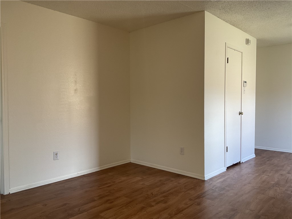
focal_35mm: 29
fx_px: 245
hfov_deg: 61.7
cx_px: 146
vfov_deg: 48.2
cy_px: 110
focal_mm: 3
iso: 64
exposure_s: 1/60
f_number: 1.8
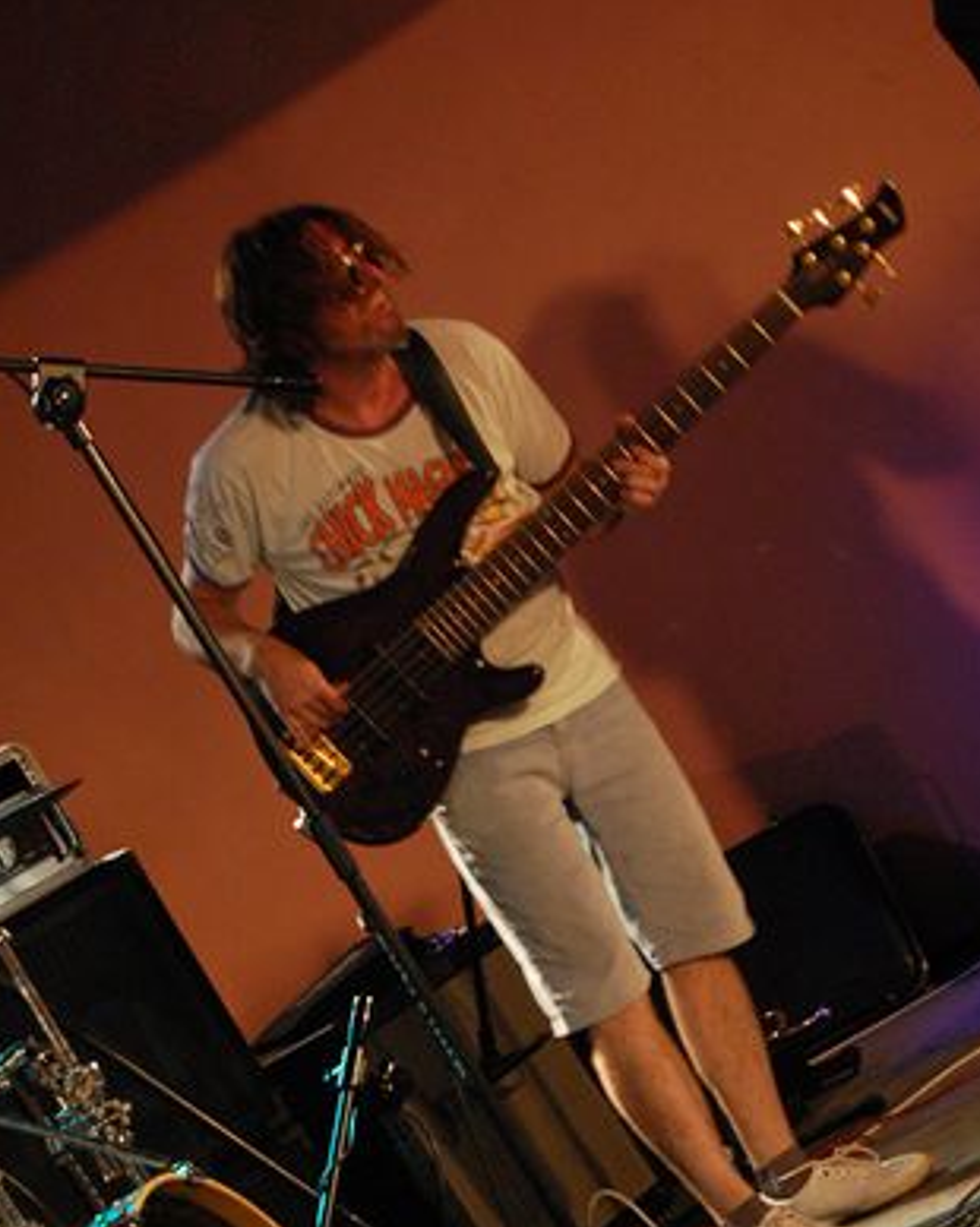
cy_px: 889
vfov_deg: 16.0
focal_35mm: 120
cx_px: 422
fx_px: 4344
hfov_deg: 12.9
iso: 800
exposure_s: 1/40
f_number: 5.6
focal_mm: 55
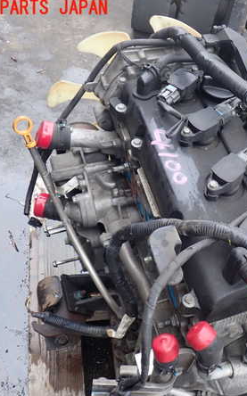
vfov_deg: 46.2
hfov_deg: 28.9
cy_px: 198
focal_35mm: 43
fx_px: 464
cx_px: 213
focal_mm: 5.4
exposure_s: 1/125
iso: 160
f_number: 2.3
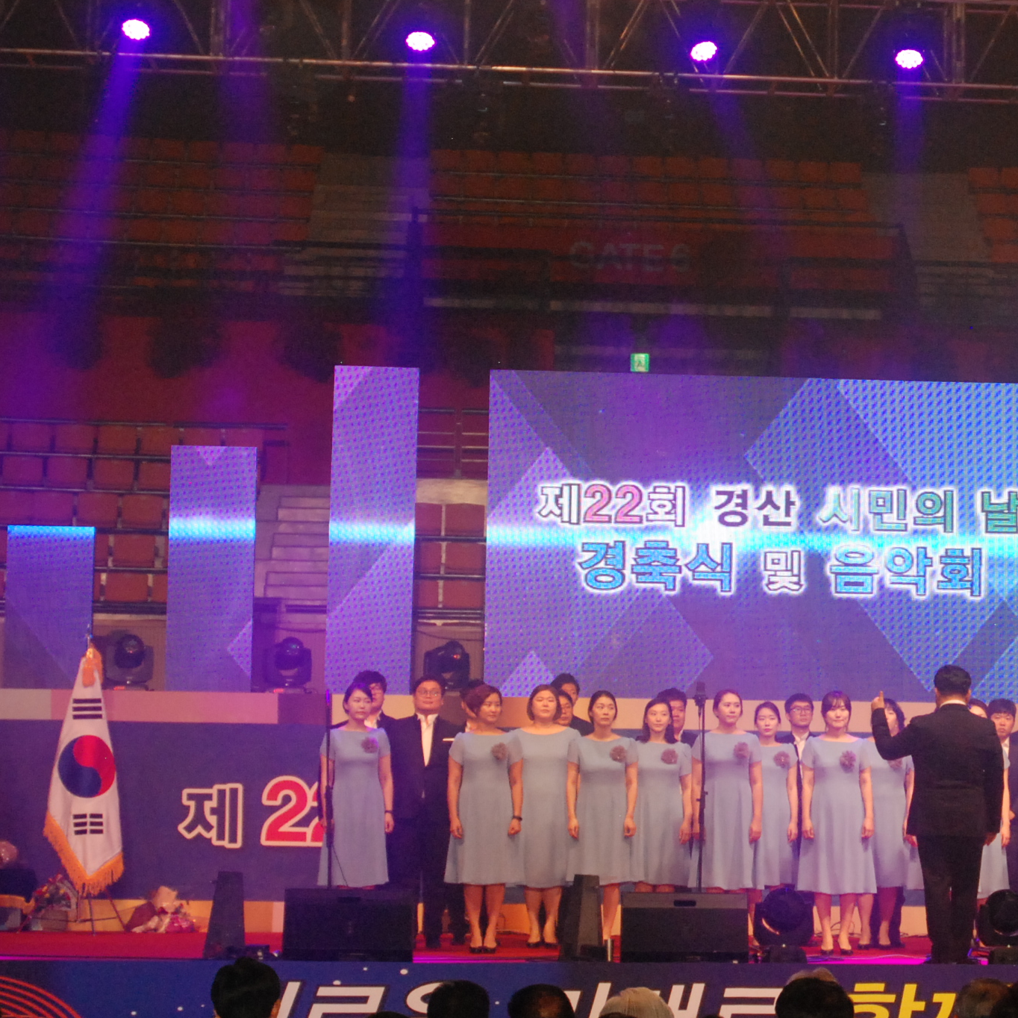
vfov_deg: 18.3
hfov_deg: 18.1
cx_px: 874
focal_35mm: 95
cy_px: 480
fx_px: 3158
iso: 1250
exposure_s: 1/60
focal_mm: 35
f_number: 5.6
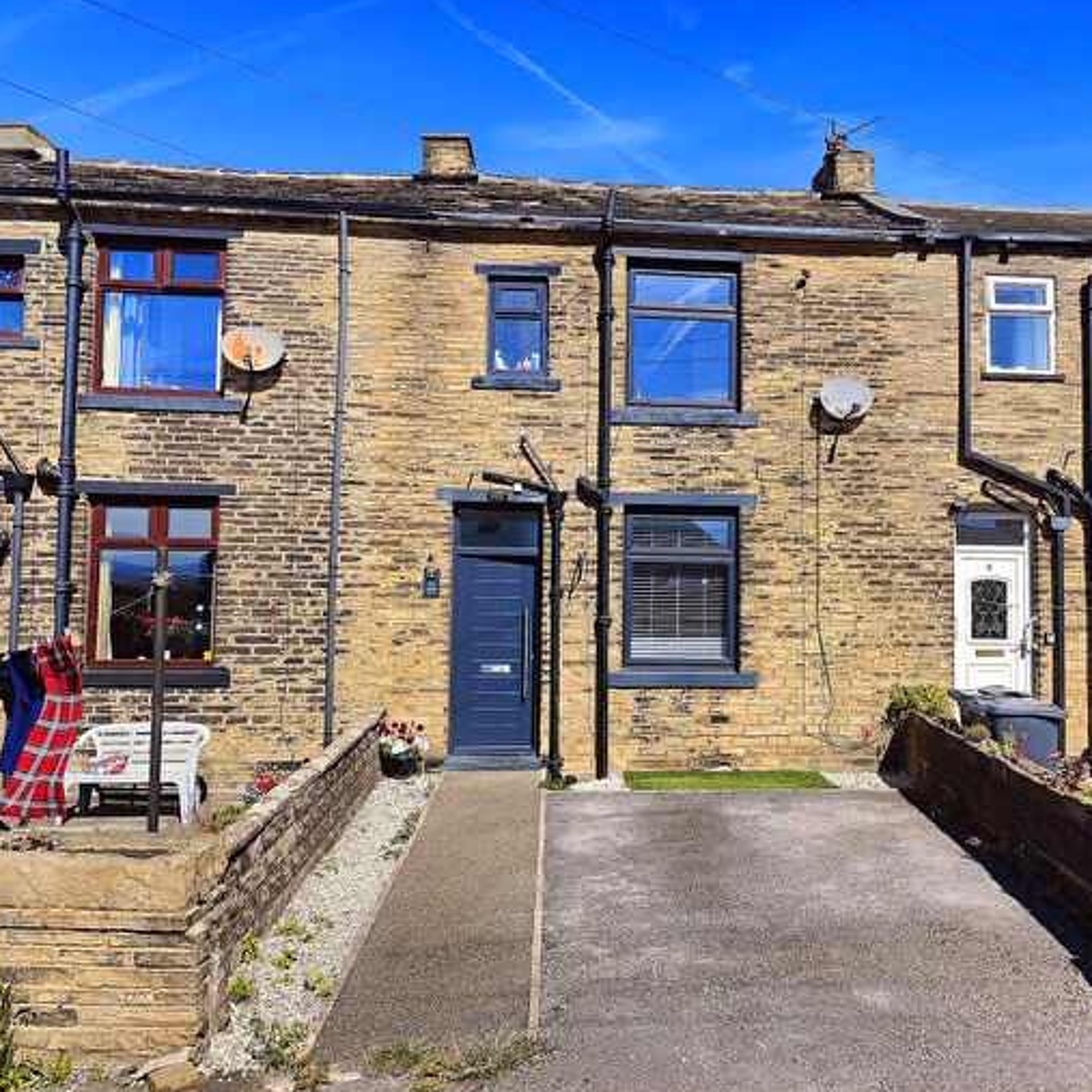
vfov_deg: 57.3
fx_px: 999
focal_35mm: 28
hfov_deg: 57.1
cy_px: 544
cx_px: 627
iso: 64
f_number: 1.8
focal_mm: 6.06
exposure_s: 1/2610
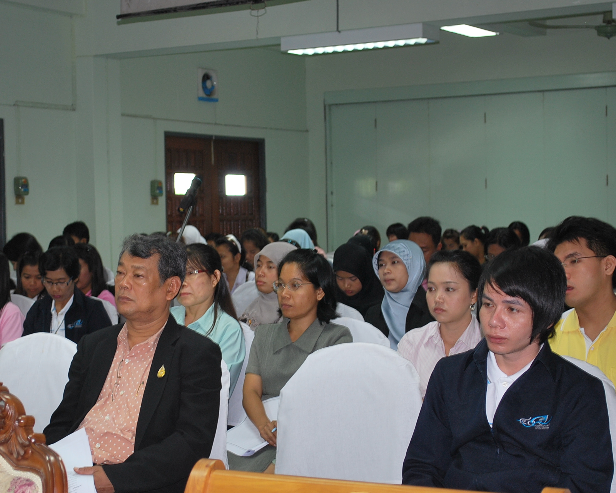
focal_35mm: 75
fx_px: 1367
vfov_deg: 20.4
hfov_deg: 25.4
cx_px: 256
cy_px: 249
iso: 200
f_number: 5.6
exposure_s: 1/15
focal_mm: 44
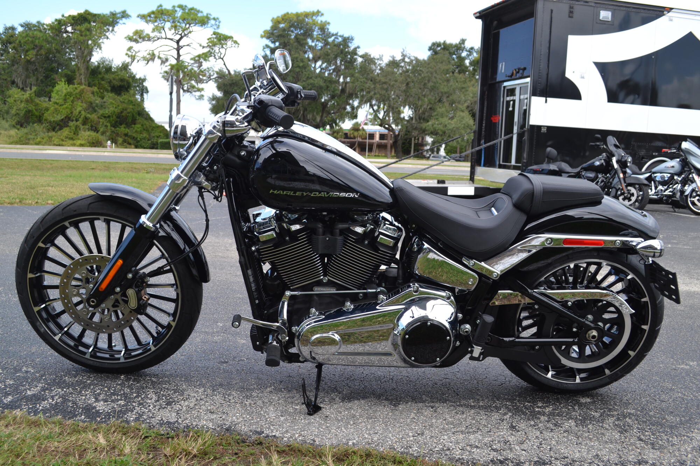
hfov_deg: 57.2
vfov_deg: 40.0
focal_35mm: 33
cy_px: 233
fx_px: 642
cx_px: 350
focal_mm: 22
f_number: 6.3
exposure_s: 1/160
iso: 100
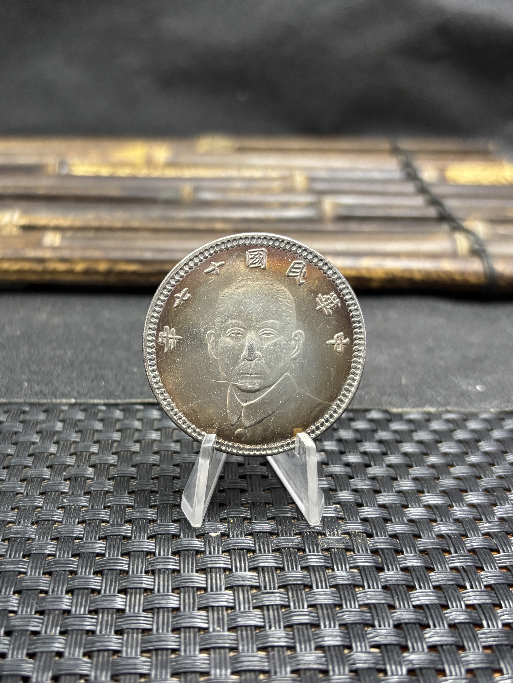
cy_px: 342
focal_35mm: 26
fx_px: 514
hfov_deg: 53.1
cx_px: 256
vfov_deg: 67.3
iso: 400
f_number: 1.6
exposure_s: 1/50
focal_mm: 5.96
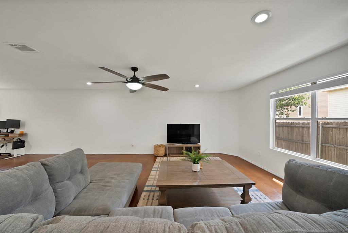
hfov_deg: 112.6
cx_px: 174
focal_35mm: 12
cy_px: 116
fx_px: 116
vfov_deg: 90.1
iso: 640
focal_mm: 12
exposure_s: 1/8
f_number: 9
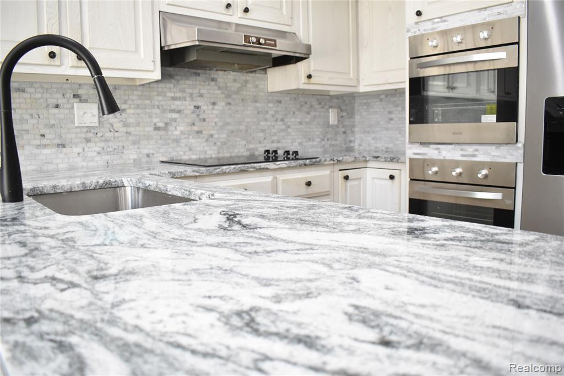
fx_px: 423
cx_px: 282
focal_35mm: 27
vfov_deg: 47.9
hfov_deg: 67.4
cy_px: 188
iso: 800
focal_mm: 18
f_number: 4.5
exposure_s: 1/60
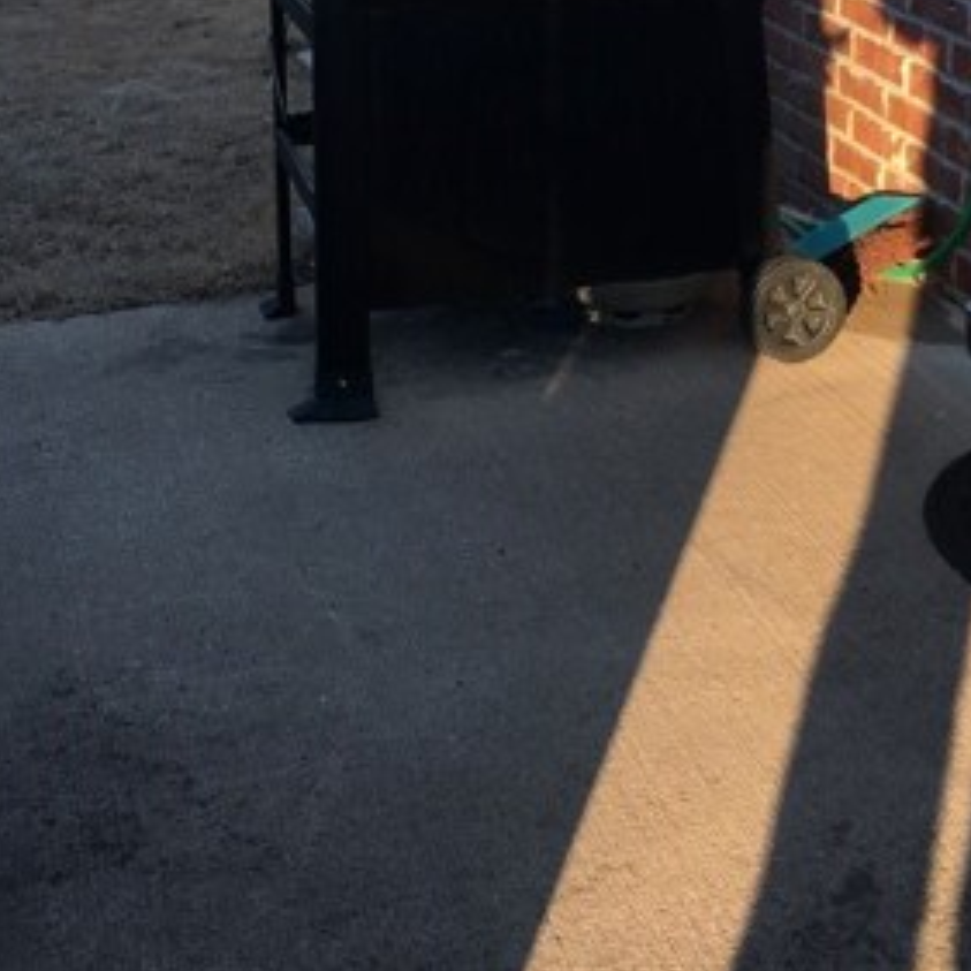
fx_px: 2221
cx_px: 591
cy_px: 152
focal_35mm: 70
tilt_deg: -14.2
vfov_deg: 24.2
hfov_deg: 24.6
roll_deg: +0.7
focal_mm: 4.15
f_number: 2.2
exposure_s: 1/209
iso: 25
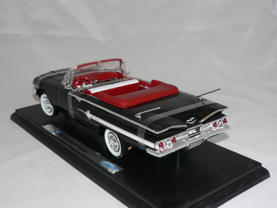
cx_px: 138
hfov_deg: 39.7
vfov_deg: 30.3
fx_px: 384
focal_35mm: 48
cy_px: 104
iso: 80
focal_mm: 8
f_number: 2.8
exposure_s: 1/60
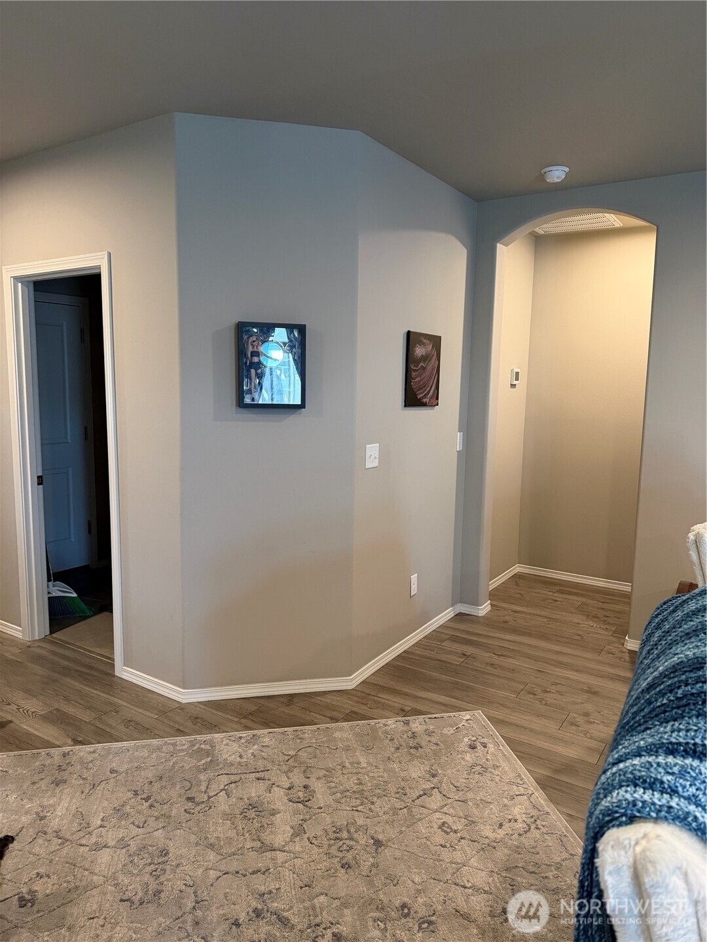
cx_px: 354
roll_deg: -0.1
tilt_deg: -7.9
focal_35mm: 24
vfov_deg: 71.6
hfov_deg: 56.8
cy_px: 471
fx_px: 654
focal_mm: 6.76
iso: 400
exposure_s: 1/60
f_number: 1.78
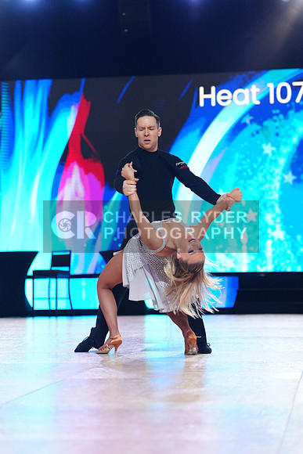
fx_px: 1161
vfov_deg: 22.1
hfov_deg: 14.9
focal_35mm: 92
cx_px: 152
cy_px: 227
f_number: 2.8
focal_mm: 92
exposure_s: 1/500
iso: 2000
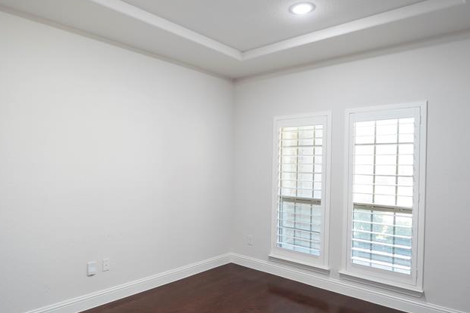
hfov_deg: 75.8
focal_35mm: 23
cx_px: 207
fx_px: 300
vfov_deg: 55.0
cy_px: 167
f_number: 3.5
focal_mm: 14
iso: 800
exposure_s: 1/60
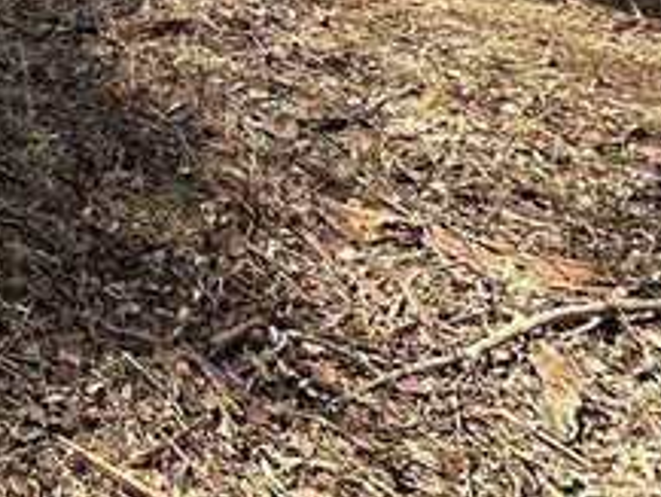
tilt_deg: +2.2
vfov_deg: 16.1
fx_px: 1261
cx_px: -362
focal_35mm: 66
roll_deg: -0.7
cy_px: -552
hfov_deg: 23.0
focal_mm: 2.22
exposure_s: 1/2174
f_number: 2.2
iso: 50
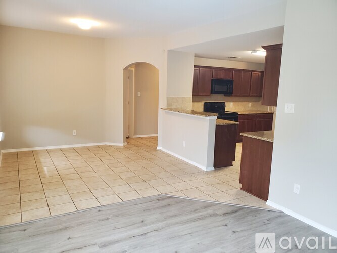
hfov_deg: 67.3
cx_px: 168
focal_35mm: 26
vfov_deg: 53.0
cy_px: 126
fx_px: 253
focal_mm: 4.3
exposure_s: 1/40
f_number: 2.4
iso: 250
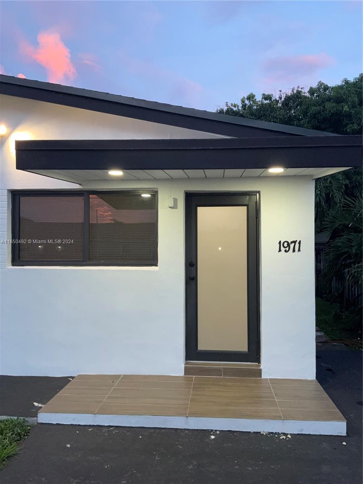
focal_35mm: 29
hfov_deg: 48.2
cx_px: 182
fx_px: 405
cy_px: 242
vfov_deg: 61.7
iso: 40
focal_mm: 3
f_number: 1.8
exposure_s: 1/60
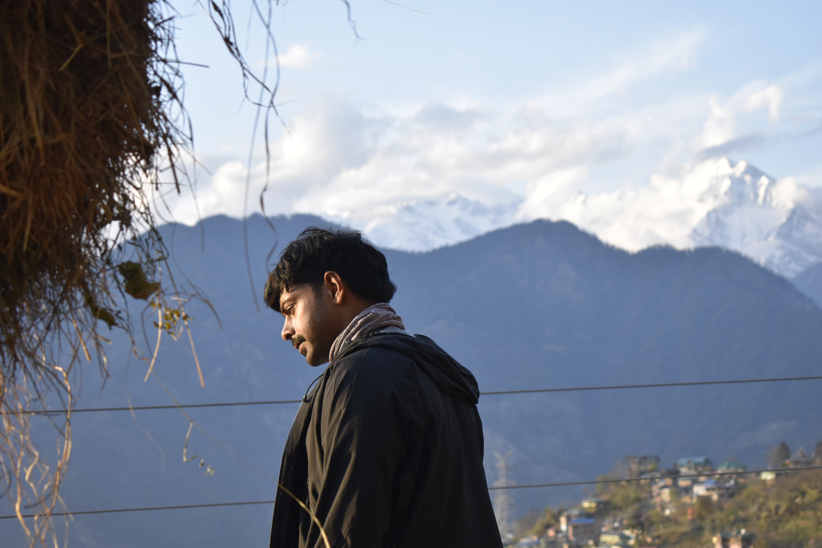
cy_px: 274
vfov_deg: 16.6
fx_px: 1884
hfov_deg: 24.6
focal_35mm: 82
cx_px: 411
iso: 400
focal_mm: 55
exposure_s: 1/250
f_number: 5.6
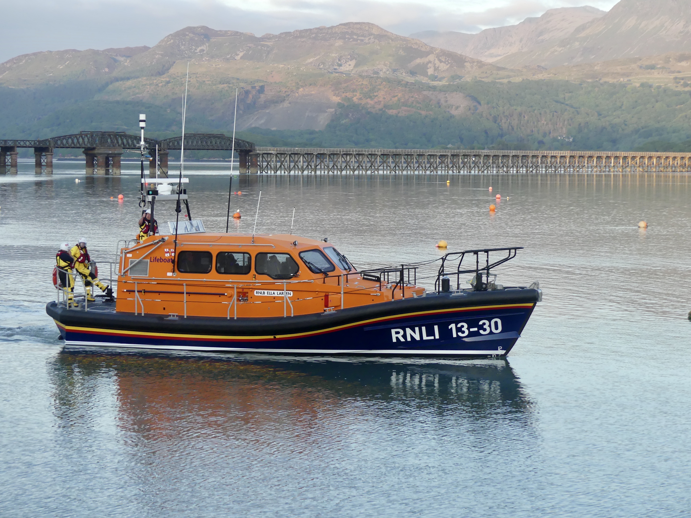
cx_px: 346
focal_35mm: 83
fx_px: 1657
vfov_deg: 17.8
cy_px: 259
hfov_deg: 23.6
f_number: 2.8
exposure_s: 1/400
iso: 320
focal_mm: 15
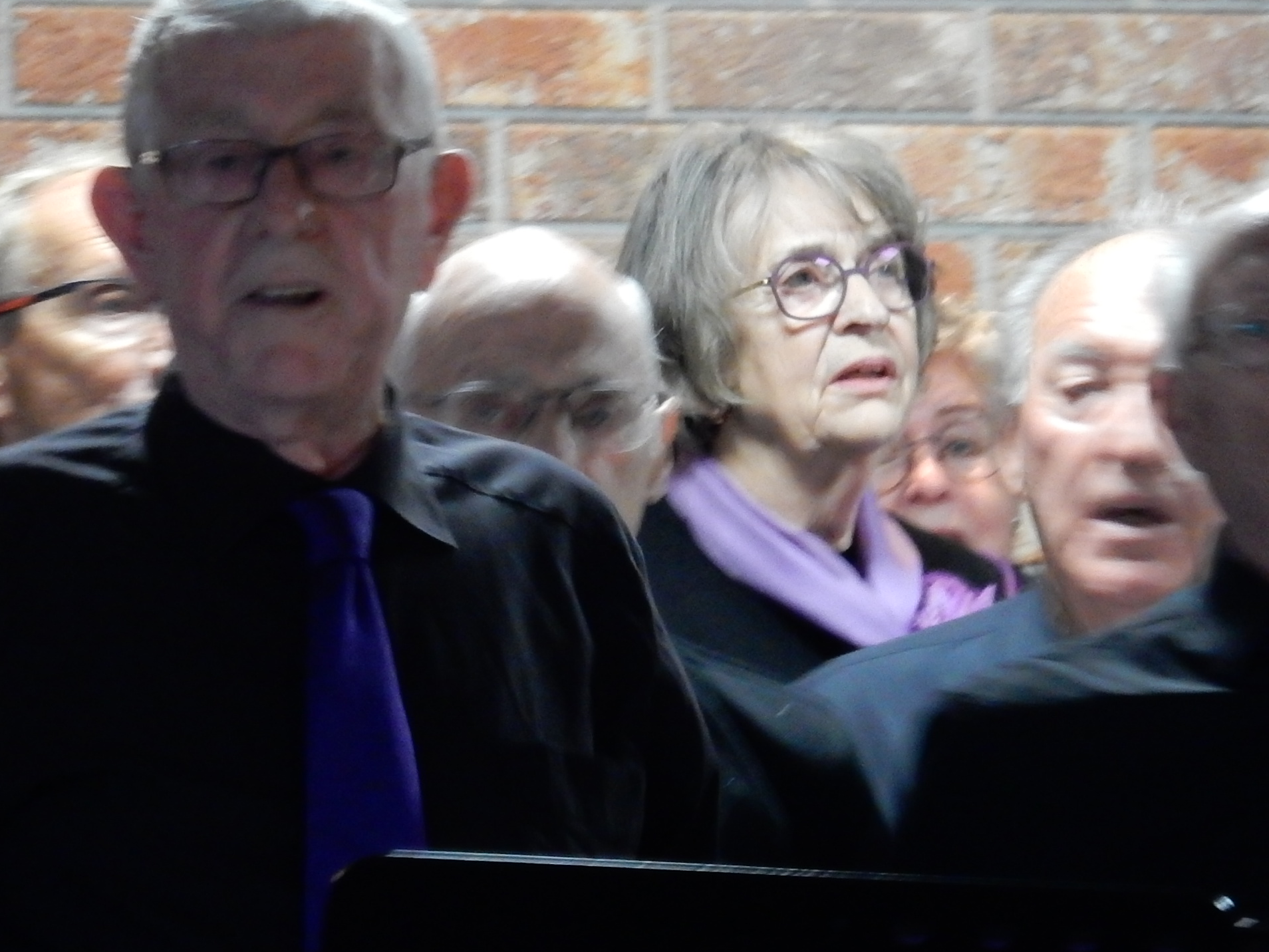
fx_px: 23829
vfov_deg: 2.3
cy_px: 312
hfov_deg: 3.1
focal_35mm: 650
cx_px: 387
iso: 800
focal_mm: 67.8
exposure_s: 1/8
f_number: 6.3
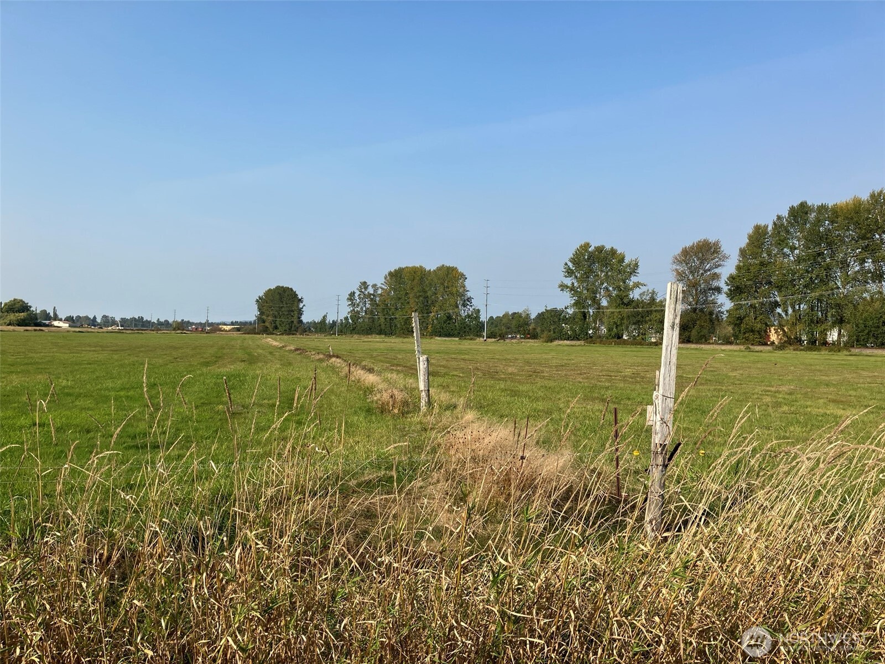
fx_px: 716
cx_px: 442
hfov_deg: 63.4
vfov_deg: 49.7
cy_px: 332
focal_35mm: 28
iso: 32
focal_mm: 3.99
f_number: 1.8
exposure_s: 1/1799
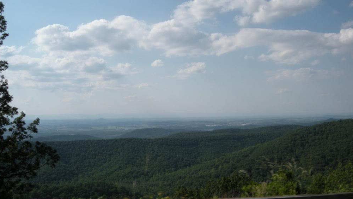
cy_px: 79
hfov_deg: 51.6
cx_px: 176
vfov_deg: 30.3
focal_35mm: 39
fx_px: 365
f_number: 6.4
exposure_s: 1/419
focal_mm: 5.9
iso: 64
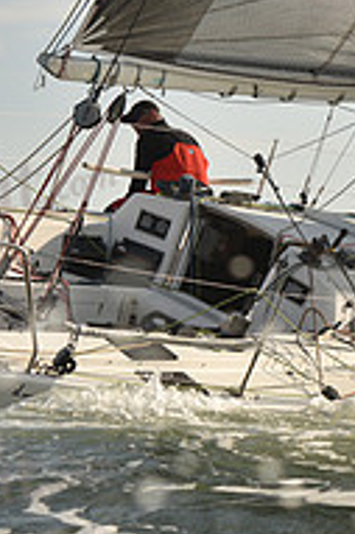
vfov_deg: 9.7
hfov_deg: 6.4
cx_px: 263
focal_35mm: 213
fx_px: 3156
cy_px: 323
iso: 250
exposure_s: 1/640
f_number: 5.6
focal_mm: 70
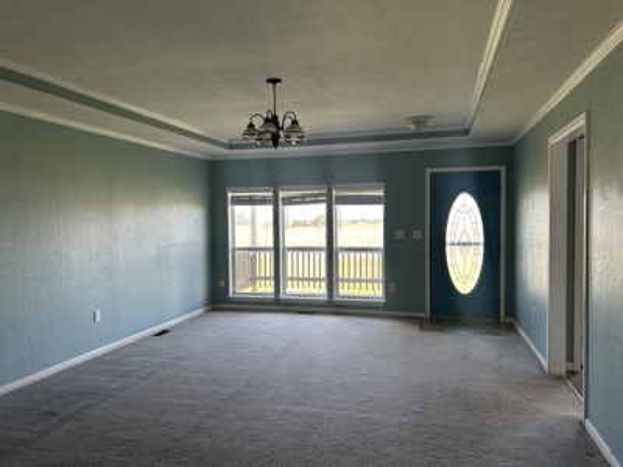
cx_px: 312
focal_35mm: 26
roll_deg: +0.8
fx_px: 468
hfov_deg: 67.3
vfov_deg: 53.1
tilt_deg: -3.0
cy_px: 234
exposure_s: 1/162
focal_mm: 5.7
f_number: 1.5
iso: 64
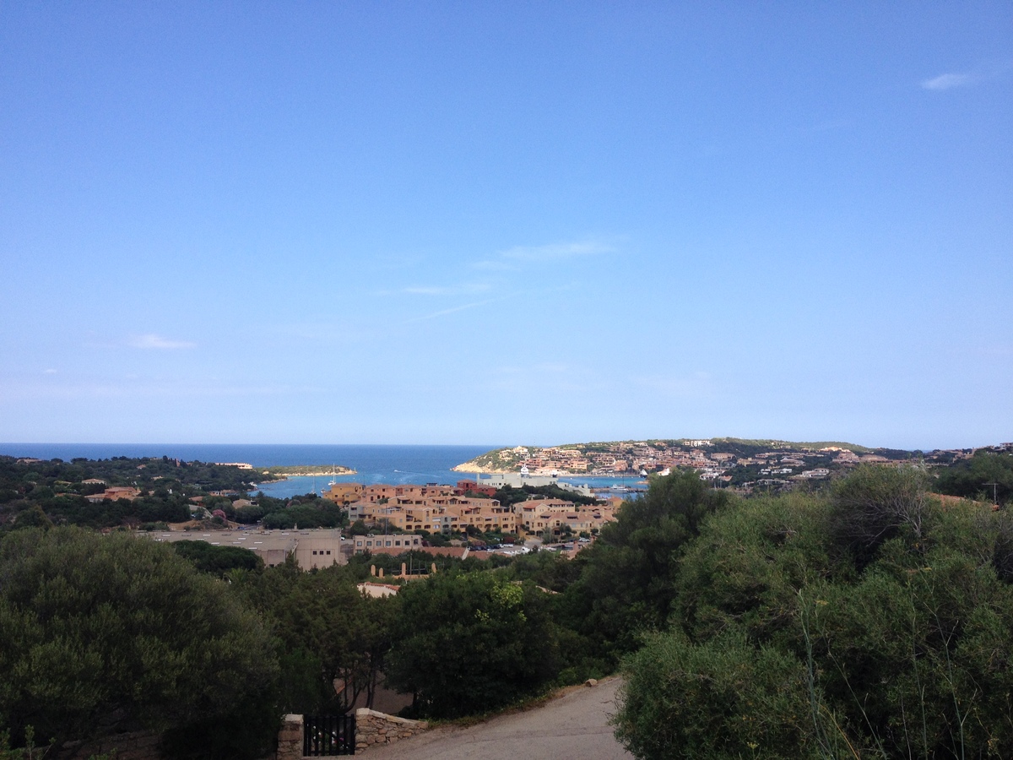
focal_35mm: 35
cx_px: 506
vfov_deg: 40.7
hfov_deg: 52.6
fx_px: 1024
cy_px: 380
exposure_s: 1/1227
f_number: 2.4
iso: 50
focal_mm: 4.28
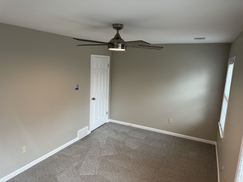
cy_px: 91
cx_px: 122
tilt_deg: -8.9
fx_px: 168
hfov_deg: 71.6
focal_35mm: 24
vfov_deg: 56.8
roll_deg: -2.5
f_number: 1.78
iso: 200
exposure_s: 1/120
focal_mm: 6.86
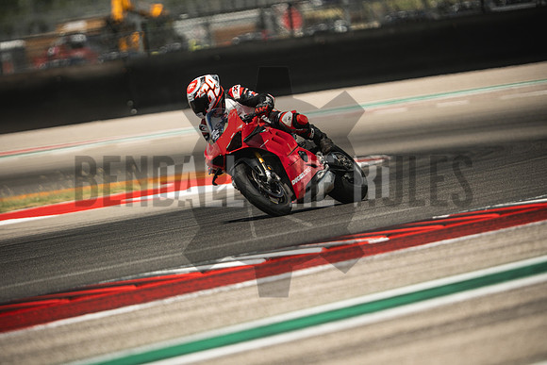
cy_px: 182
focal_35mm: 420
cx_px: 274
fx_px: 6383
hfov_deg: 4.9
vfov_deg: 3.3
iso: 250
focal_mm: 280
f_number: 2.8
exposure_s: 1/2000
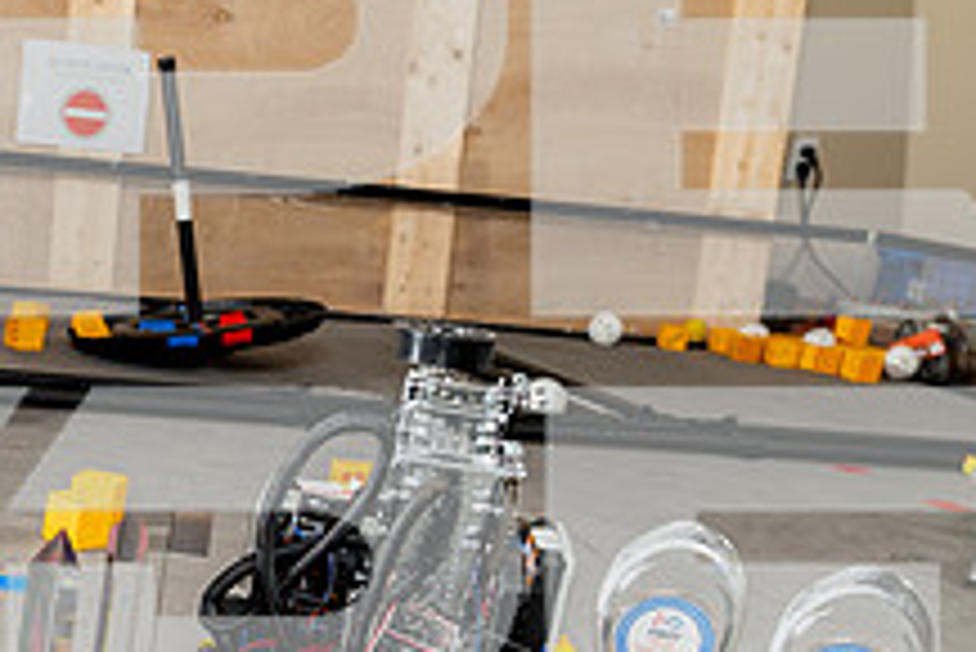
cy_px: 627
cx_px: -81
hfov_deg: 28.7
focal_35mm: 64
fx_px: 1736
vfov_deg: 20.7
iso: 100
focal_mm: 24
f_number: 4.5
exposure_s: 1/250
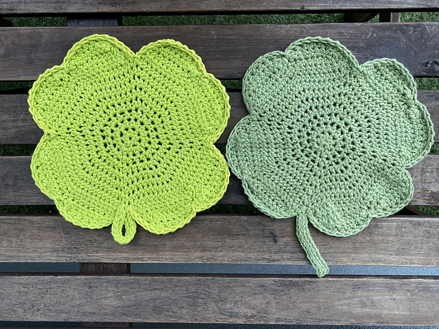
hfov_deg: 67.3
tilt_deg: -83.6
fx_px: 330
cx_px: 220
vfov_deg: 53.1
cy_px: 164
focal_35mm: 26
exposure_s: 1/122
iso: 100
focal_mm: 4.25
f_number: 1.8
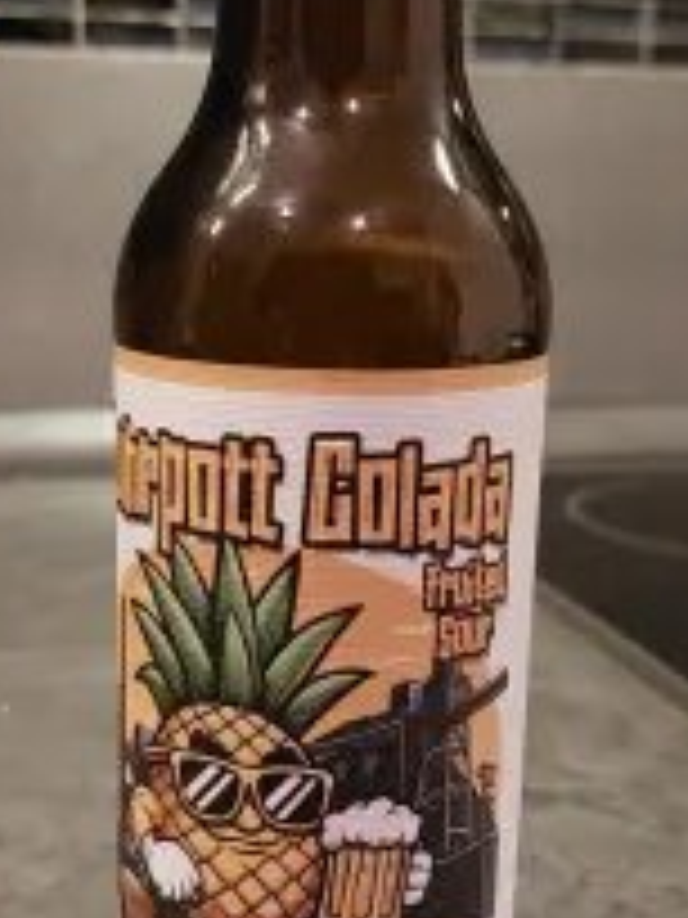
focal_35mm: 47
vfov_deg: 40.4
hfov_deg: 30.7
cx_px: 252
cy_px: 495
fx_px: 1246
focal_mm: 5.23
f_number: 1.8
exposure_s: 1/25
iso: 1000
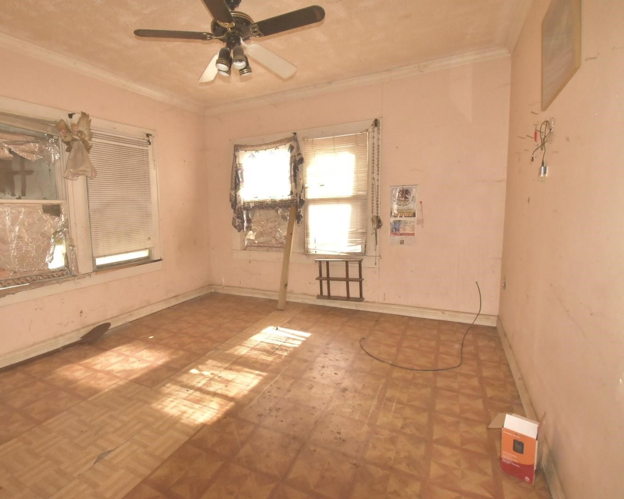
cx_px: 263
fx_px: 314
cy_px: 248
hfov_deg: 88.9
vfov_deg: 77.0
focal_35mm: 17
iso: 8000
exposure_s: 1/200
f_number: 9
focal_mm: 10
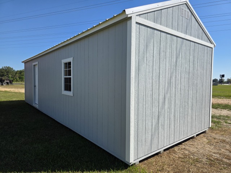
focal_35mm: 23
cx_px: 116
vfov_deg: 58.9
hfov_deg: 73.9
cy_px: 86
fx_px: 153
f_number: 1.7
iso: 80
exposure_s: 1/5447
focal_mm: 6.3
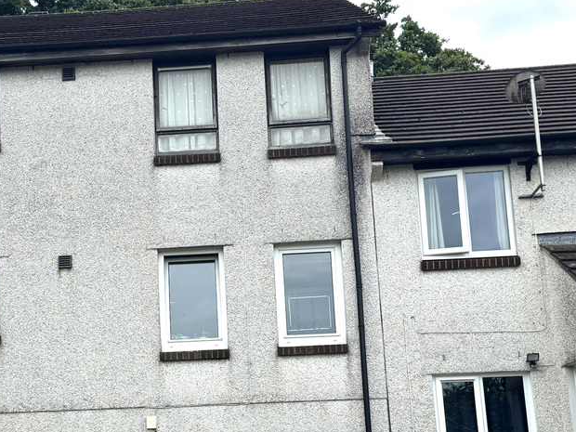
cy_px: 281
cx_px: 168
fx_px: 1082
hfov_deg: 29.5
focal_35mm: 65
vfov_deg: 22.5
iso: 80
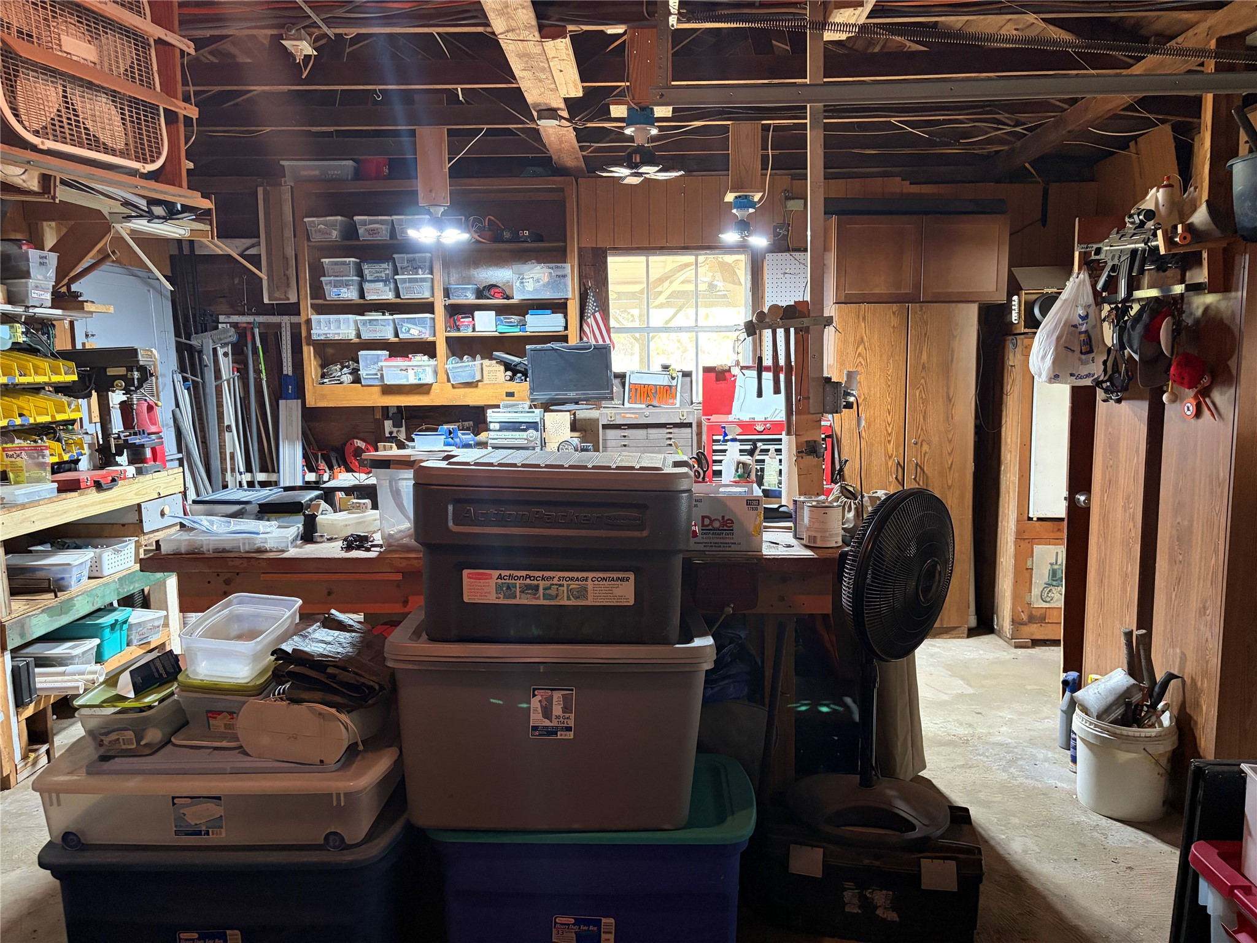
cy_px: 472
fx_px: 944
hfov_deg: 67.3
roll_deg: +1.6
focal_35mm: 26
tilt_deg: -5.4
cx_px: 628
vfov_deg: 53.1
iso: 320
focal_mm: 5.96
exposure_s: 1/40
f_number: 1.6
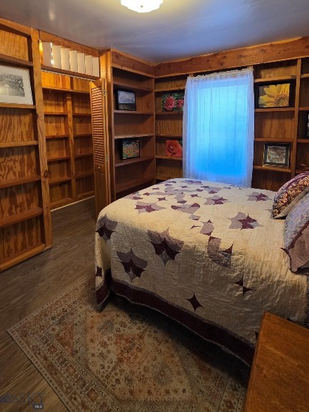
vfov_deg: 88.5
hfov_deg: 74.5
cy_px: 145
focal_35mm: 17
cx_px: 171
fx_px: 202
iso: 250
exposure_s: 1/60
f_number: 1.9
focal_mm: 2.2
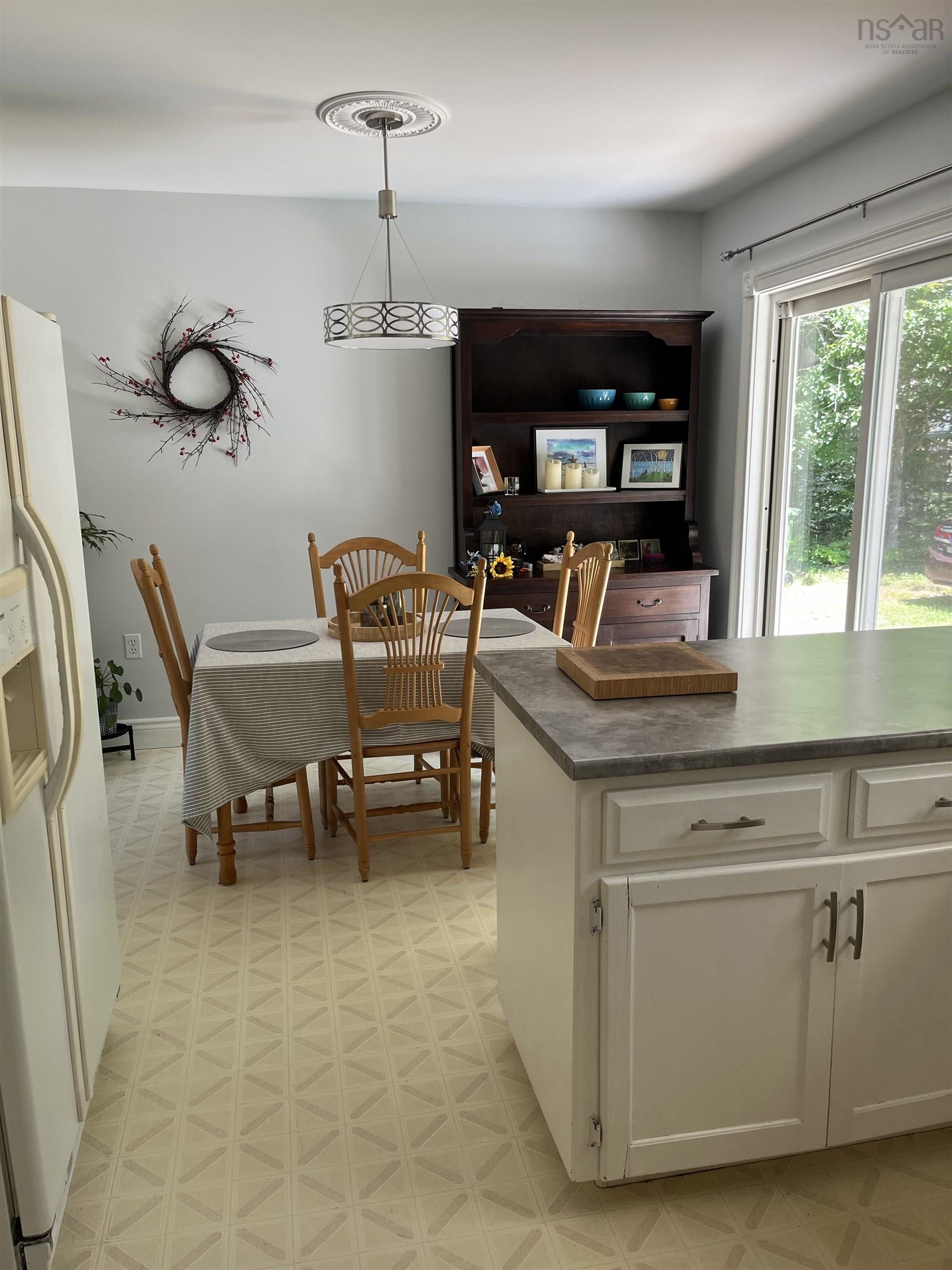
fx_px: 953
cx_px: 476
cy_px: 635
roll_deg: +0.7
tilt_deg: -11.6
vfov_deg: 67.3
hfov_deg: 53.1
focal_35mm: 26
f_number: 1.6
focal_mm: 5.1
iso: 64
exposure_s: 1/121
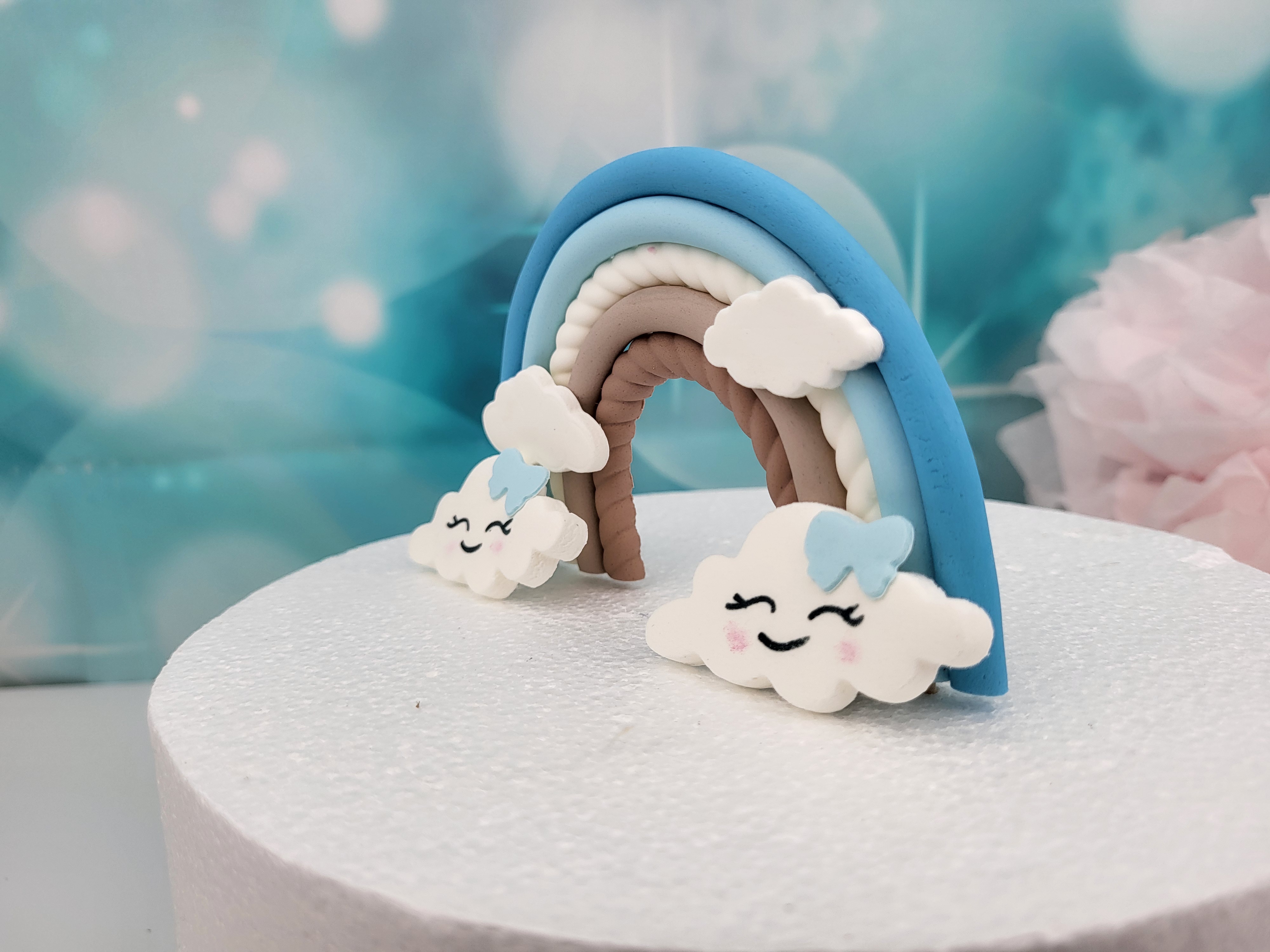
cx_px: 635
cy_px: 476
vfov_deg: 53.1
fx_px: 954
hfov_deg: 67.3
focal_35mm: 26
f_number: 1.8
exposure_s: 1/198
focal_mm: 5.4
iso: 40
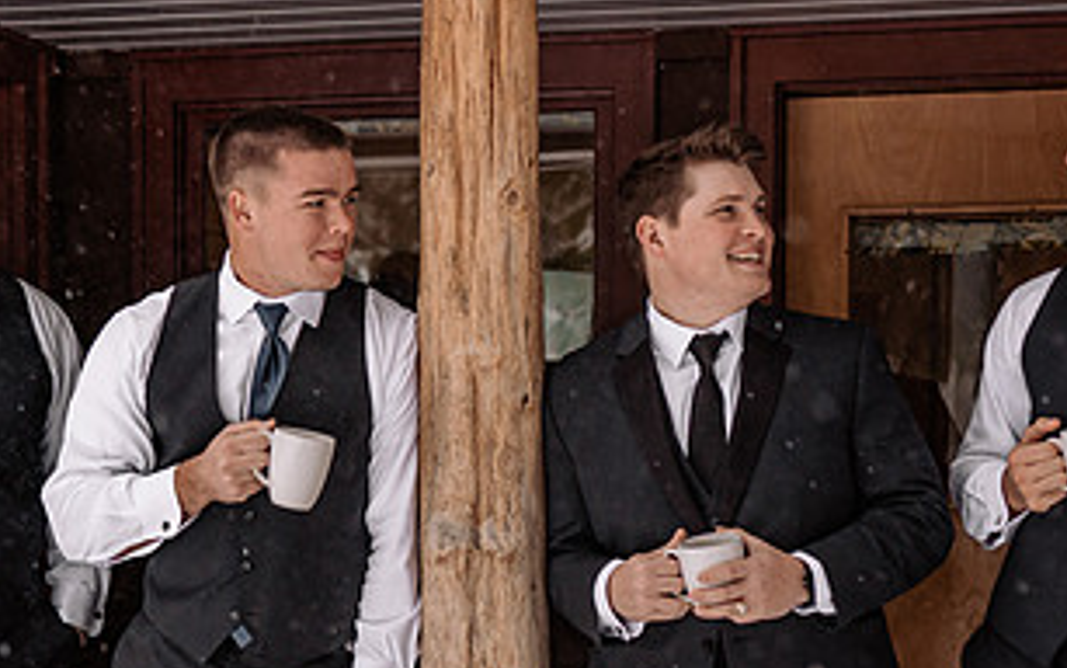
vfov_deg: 18.5
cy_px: 499
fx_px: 2036
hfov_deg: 29.4
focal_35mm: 70
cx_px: 504
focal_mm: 35
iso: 250
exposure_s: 1/200
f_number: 2.2
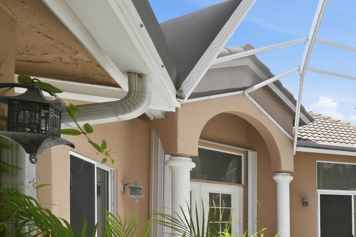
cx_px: 498
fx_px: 336
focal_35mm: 34
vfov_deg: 36.1
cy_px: 219
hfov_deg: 33.1
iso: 100
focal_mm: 12
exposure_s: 1/160
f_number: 8
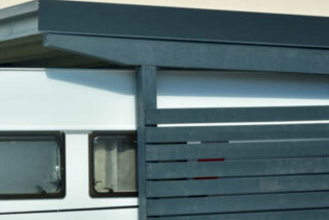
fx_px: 1445
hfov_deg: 13.0
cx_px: 81
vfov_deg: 8.7
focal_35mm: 158
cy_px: 170
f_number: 13
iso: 400
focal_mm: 65
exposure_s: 1/200
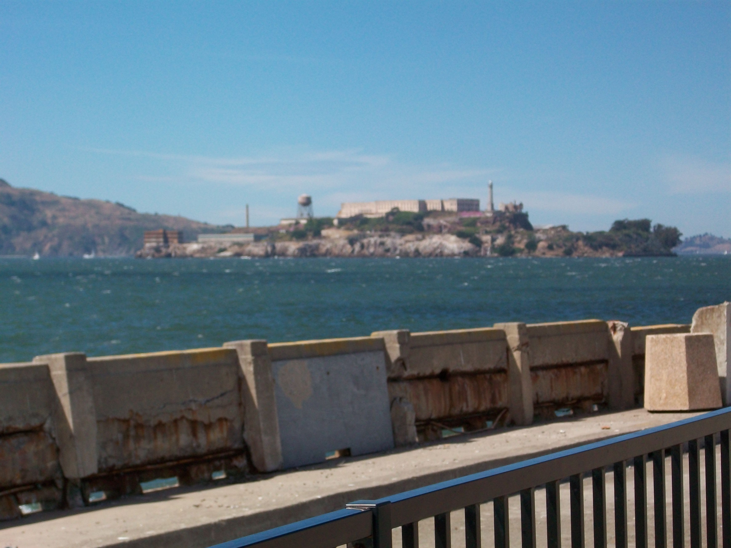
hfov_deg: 19.3
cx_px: 366
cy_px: 274
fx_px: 2154
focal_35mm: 102
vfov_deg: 14.5
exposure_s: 1/640
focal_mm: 17.1
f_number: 5.1
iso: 80
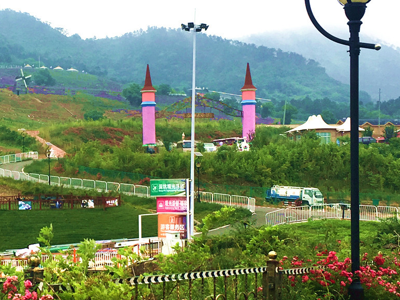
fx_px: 867
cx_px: 75
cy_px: 197
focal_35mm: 75
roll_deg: +2.2
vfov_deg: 19.6
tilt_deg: -1.2
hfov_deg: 25.5
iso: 25
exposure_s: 1/530
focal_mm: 4.15
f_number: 2.2
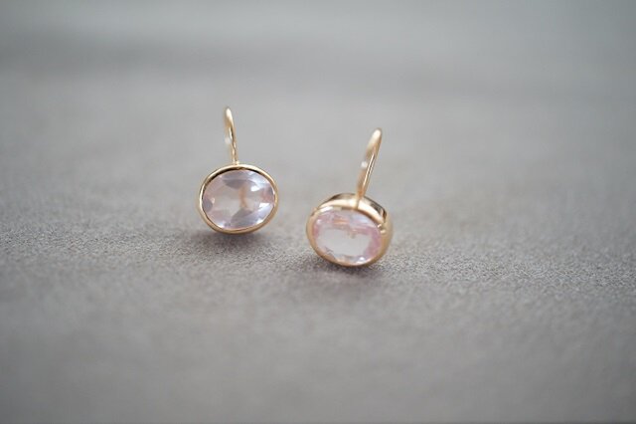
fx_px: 883
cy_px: 212
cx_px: 318
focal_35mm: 50
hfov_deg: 39.6
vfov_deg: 27.0
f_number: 4
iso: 1600
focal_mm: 50
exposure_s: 1/160
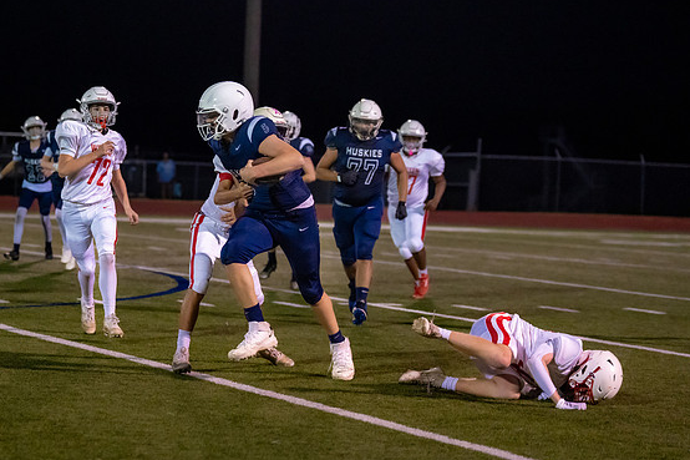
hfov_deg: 15.2
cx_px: 290
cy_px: 227
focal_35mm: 135
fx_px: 2587
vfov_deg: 10.2
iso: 6400
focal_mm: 99
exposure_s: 1/1250
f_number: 2.8
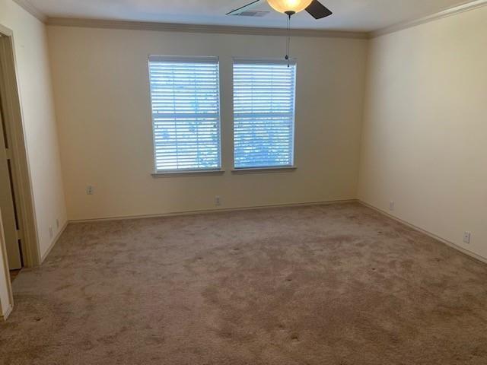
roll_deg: +0.2
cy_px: 182
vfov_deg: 53.1
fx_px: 366
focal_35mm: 26
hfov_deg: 67.3
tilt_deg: -11.3
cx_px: 244
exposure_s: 1/60
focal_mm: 4.25
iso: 100
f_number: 1.8
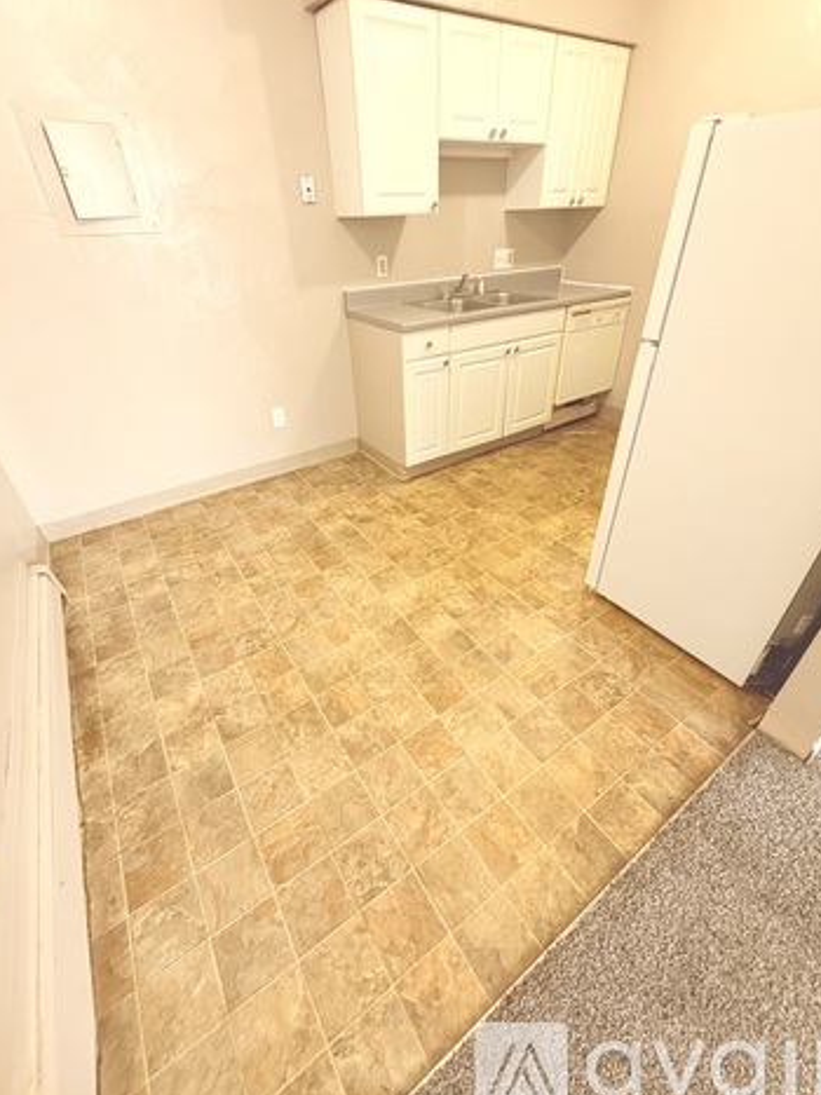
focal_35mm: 15
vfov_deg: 98.2
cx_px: 414
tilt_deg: -33.5
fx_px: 475
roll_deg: +1.8
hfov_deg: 81.7
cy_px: 530
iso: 400
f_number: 2.2
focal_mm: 2.22
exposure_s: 1/60
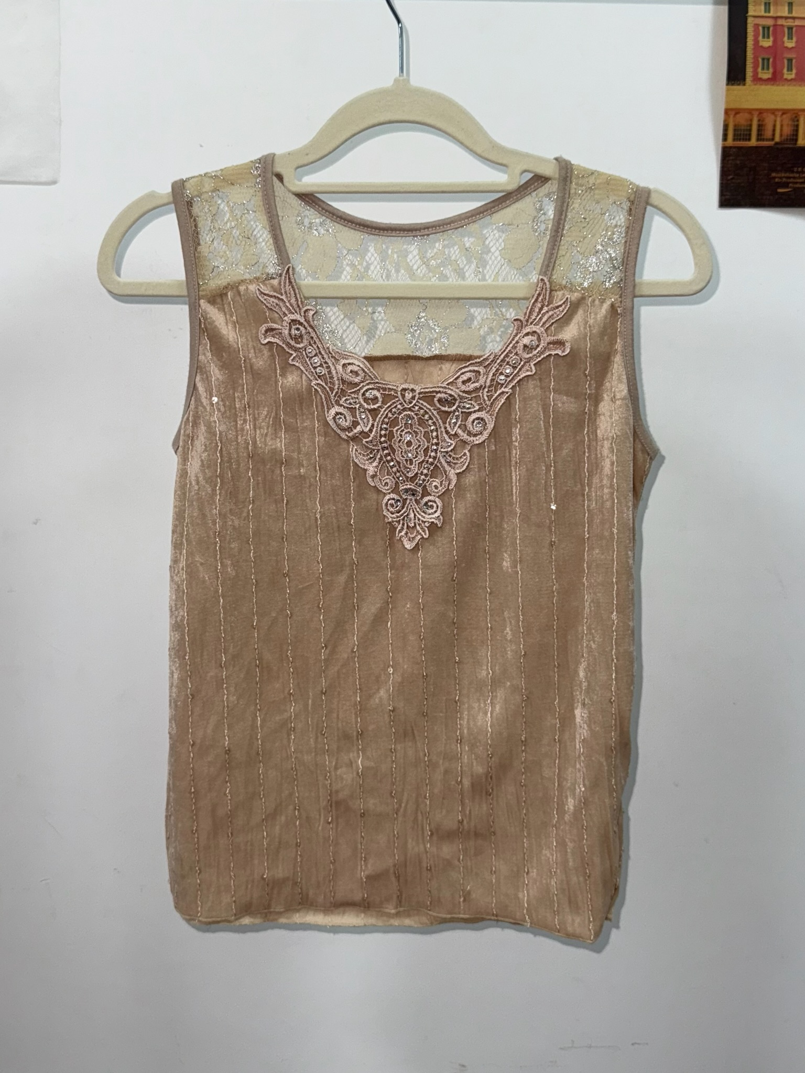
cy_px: 536
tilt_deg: -5.4
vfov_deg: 71.6
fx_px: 744
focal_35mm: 24
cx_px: 402
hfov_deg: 56.8
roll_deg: -1.1
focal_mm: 6.76
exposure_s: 1/56
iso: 80
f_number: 1.78
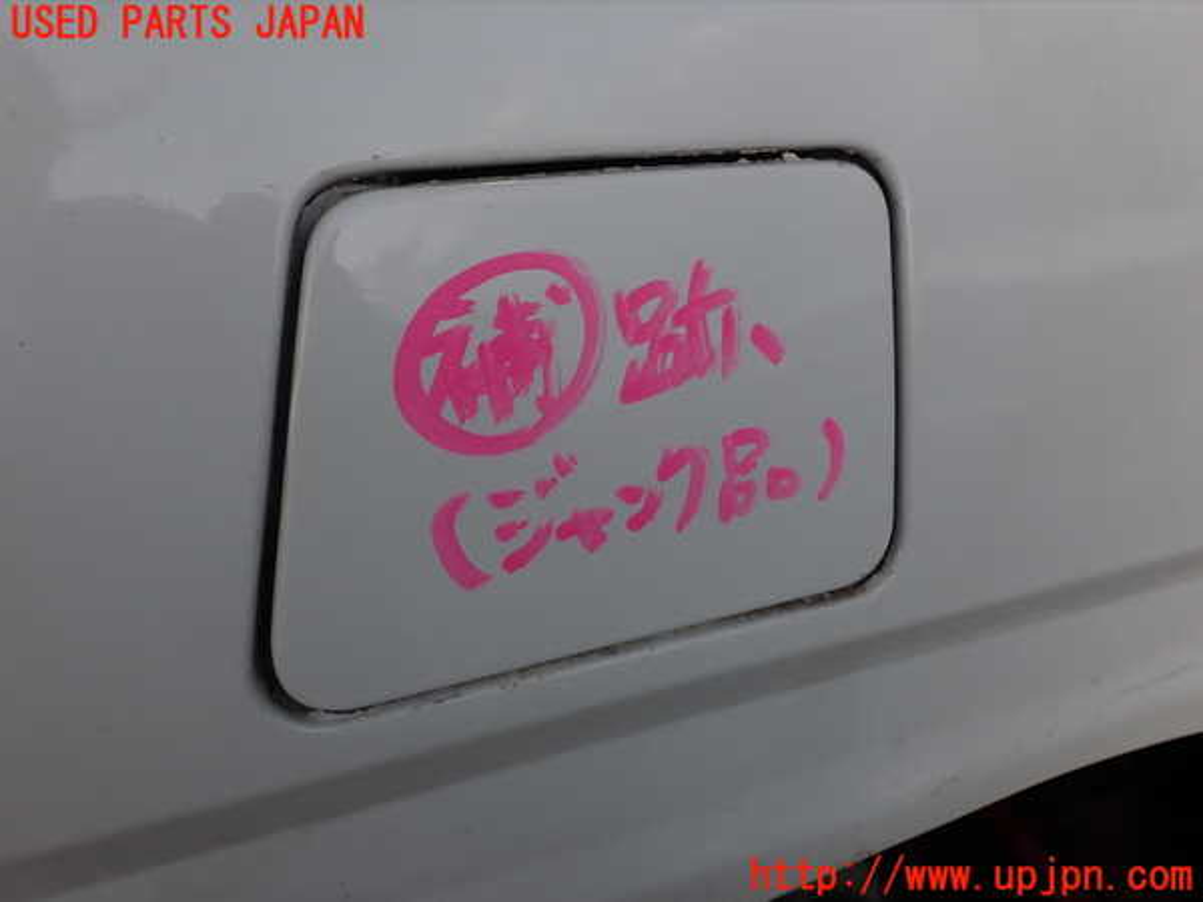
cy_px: 451
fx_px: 1043
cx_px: 602
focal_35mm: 30
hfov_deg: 60.0
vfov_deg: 46.8
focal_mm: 5.4
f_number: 3.2
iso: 100
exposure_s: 1/200
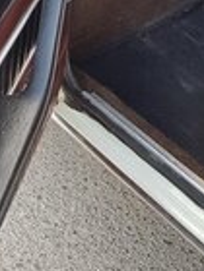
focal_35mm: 92
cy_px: -50
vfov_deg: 20.0
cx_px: 280
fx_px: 723
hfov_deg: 15.2
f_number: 1.7
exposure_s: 1/100
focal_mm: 4.2
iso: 64
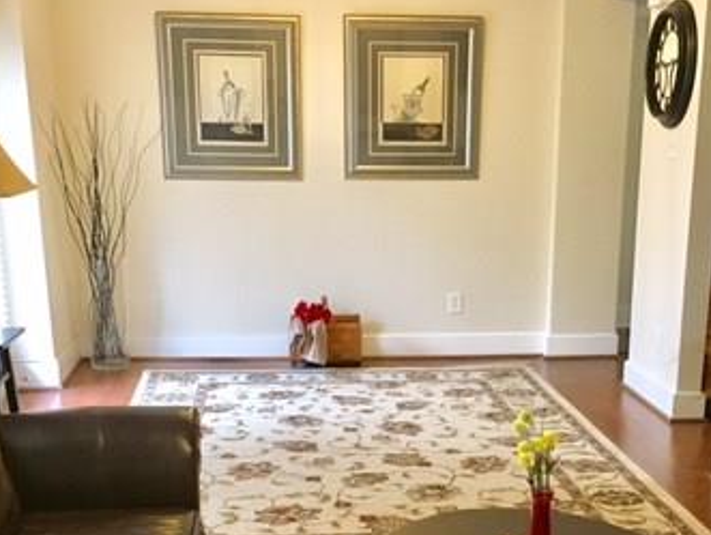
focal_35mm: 56
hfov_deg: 34.3
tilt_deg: -16.2
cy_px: 458
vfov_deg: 25.5
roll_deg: -0.1
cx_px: 406
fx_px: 1151
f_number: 2.2
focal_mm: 4.15
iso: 160
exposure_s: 1/30
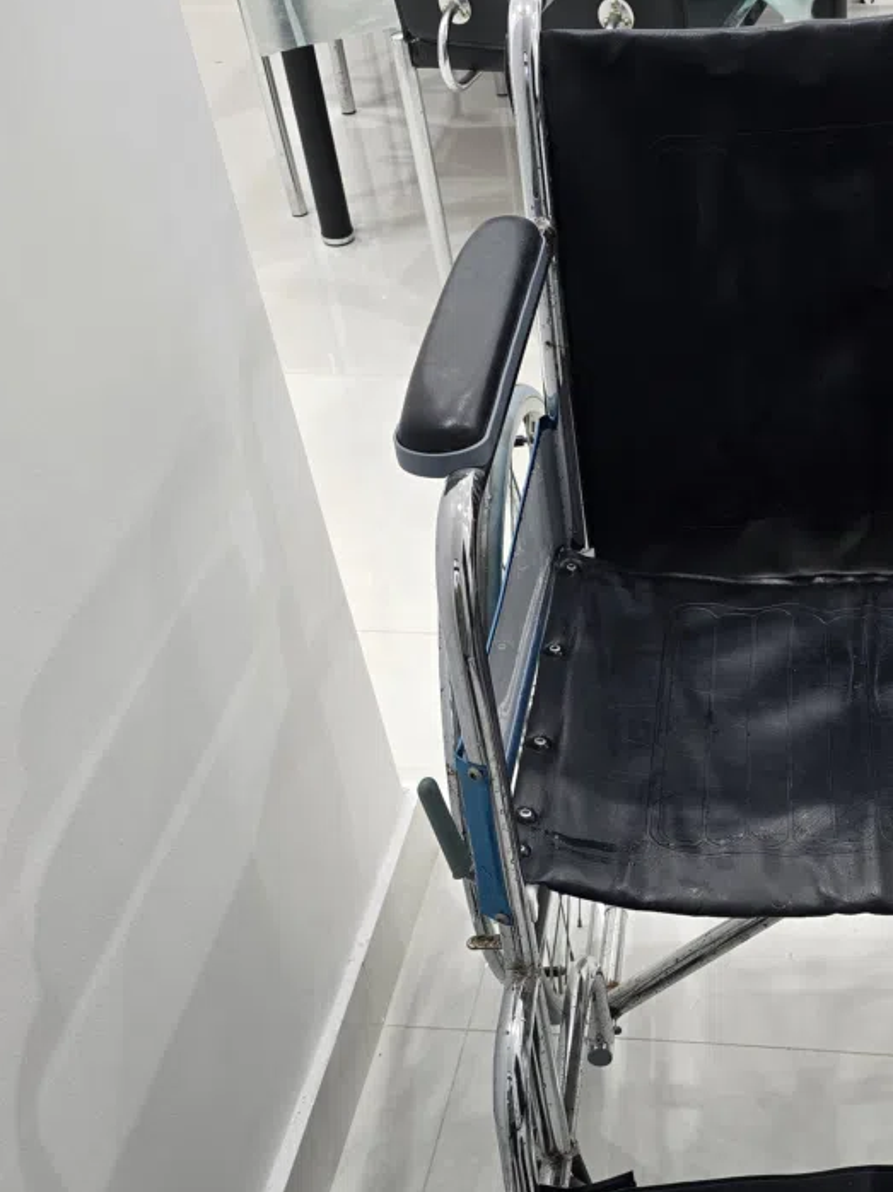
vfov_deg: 41.3
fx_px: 1549
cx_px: 731
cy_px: 836
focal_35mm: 45
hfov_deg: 31.2
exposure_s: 1/100
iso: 125
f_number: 1.7
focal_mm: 6.3
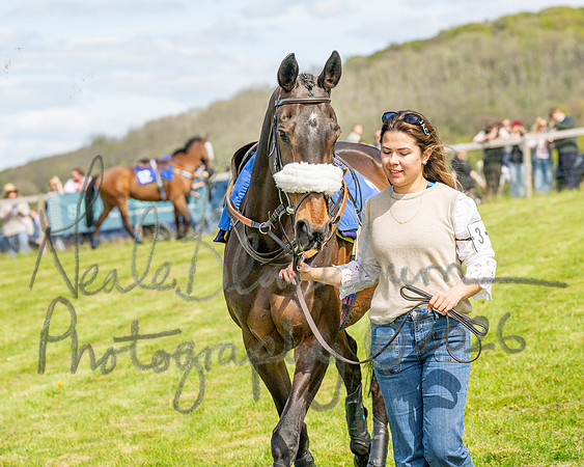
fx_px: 2823
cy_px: 234
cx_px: 292
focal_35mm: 163
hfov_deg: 11.8
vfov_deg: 9.5
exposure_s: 1/2500
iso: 400
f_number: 4.5
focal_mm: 97
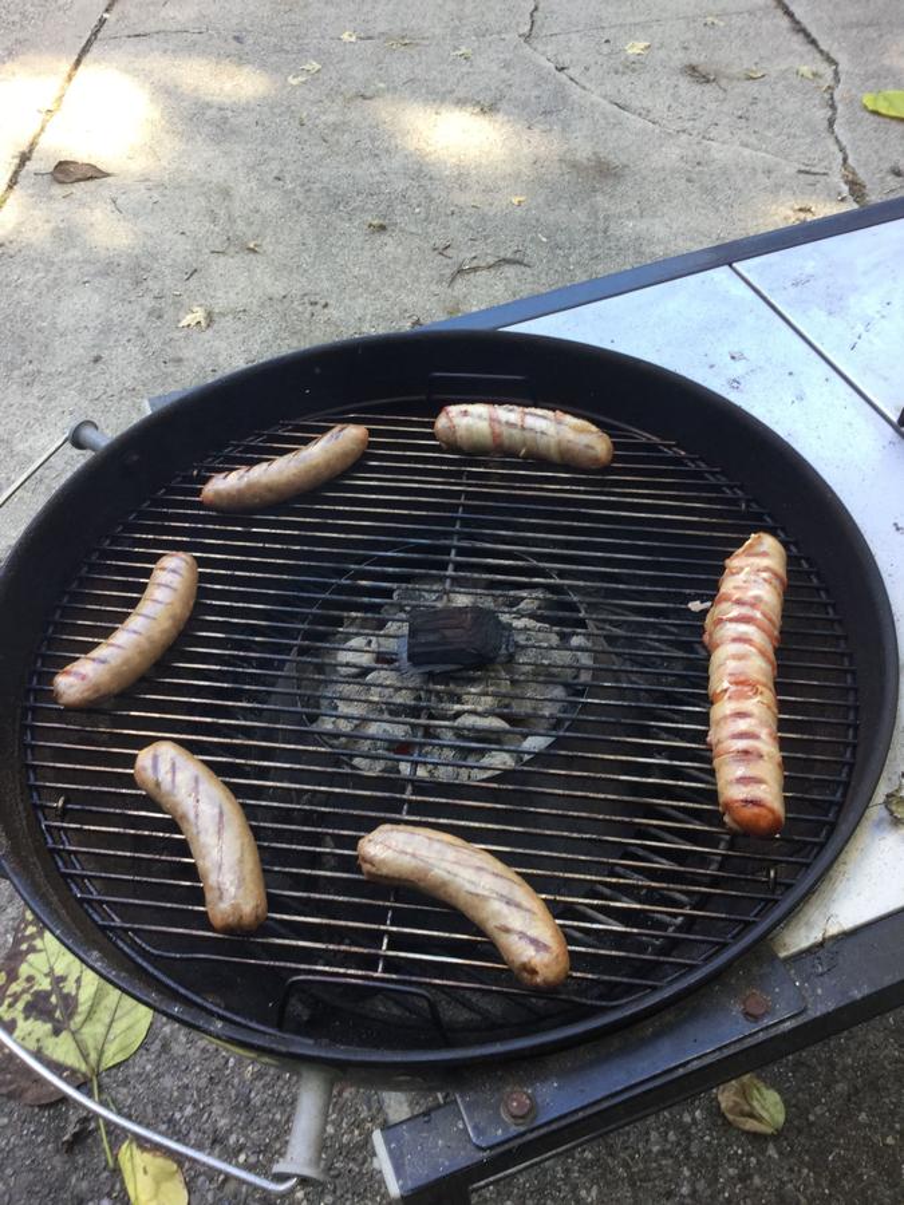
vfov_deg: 58.4
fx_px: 1079
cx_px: 452
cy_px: 602
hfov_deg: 45.4
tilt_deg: -50.4
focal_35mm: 31
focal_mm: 3.3
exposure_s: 1/60
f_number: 2.4
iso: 32
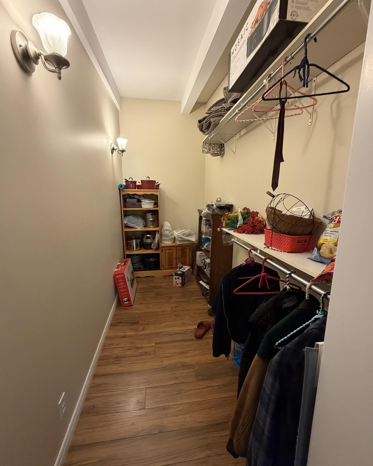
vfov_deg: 96.8
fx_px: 207
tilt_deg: -10.0
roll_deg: +0.2
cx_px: 184
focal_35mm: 15
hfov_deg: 84.0
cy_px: 236
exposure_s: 1/60
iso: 400
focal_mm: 2.22
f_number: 2.2
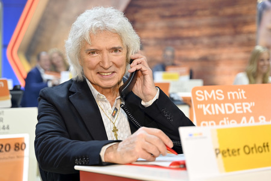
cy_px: 90
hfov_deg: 35.7
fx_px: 421
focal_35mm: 56
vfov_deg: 24.2
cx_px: 136
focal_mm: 56
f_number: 2.8
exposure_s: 1/200
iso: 800
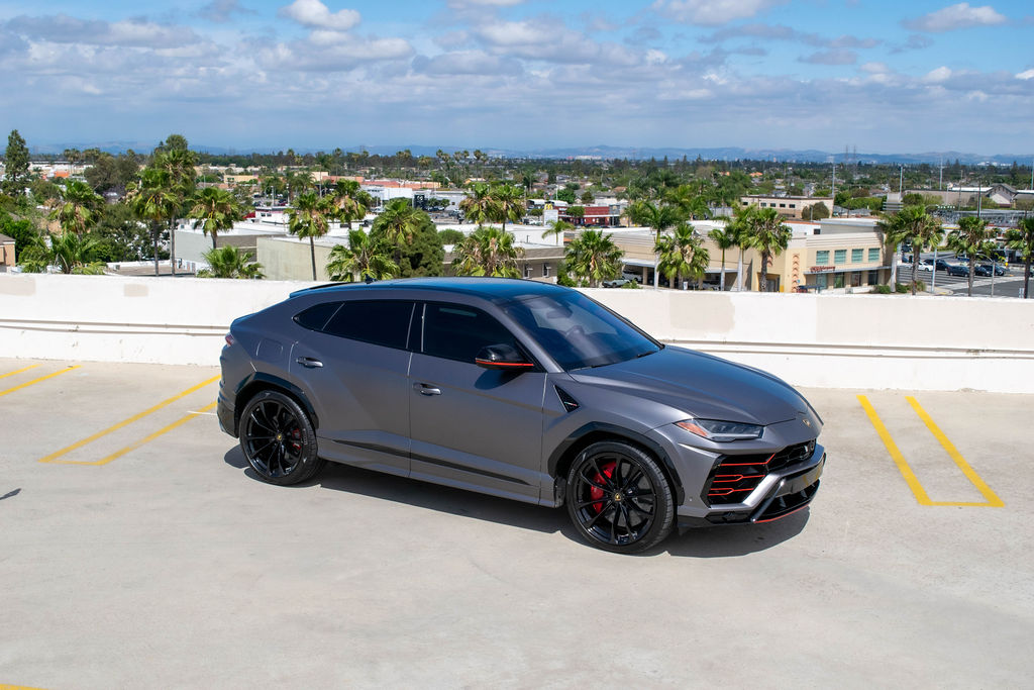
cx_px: 517
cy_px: 345
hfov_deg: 46.4
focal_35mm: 42
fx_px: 1206
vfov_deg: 31.9
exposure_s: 1/2000
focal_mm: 28
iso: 400
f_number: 8
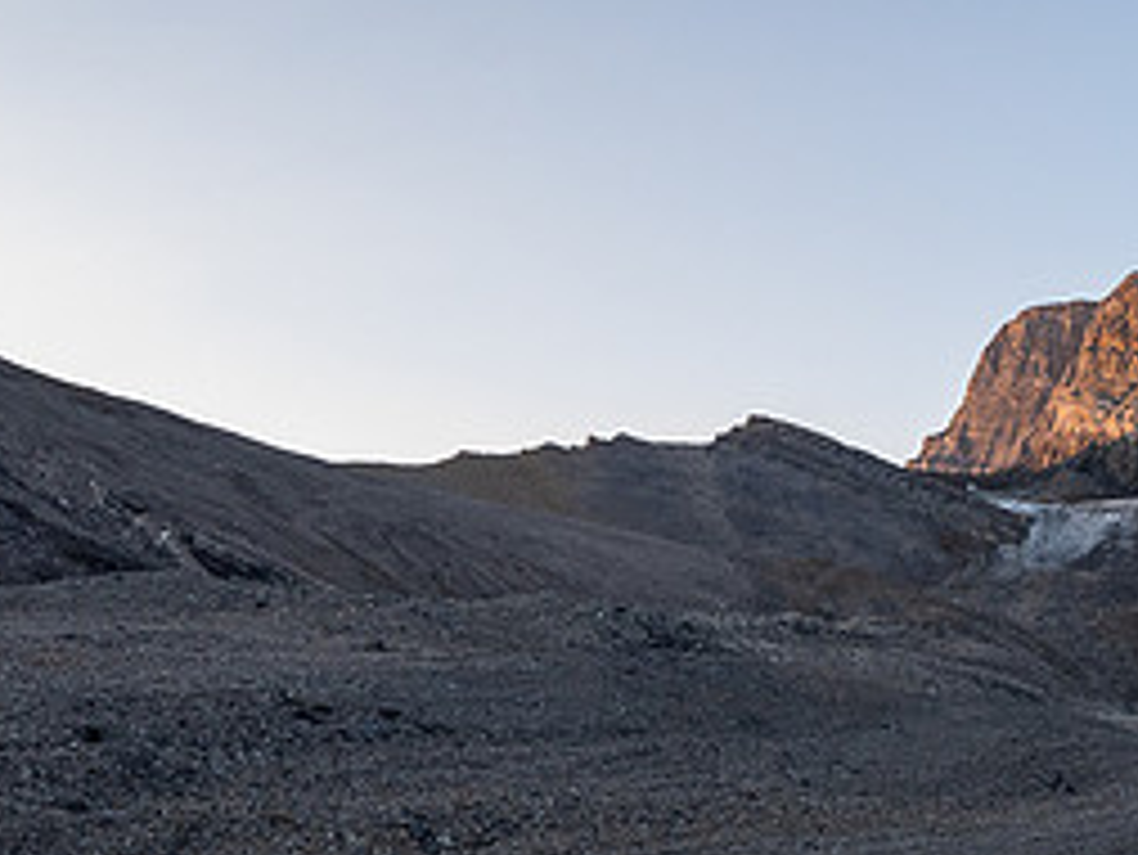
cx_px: 805
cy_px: 745
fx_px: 1809
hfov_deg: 34.4
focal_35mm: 55
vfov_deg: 25.9
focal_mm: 12
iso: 250
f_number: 8
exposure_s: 1/60
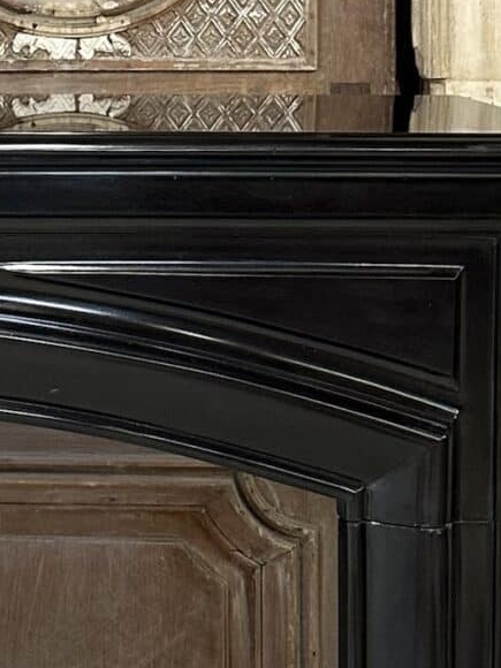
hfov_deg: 13.3
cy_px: 97
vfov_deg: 18.3
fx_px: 2046
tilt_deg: -3.7
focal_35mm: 106
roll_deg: -1.1
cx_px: -222
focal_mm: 6.86
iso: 250
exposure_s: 1/50
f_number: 1.78
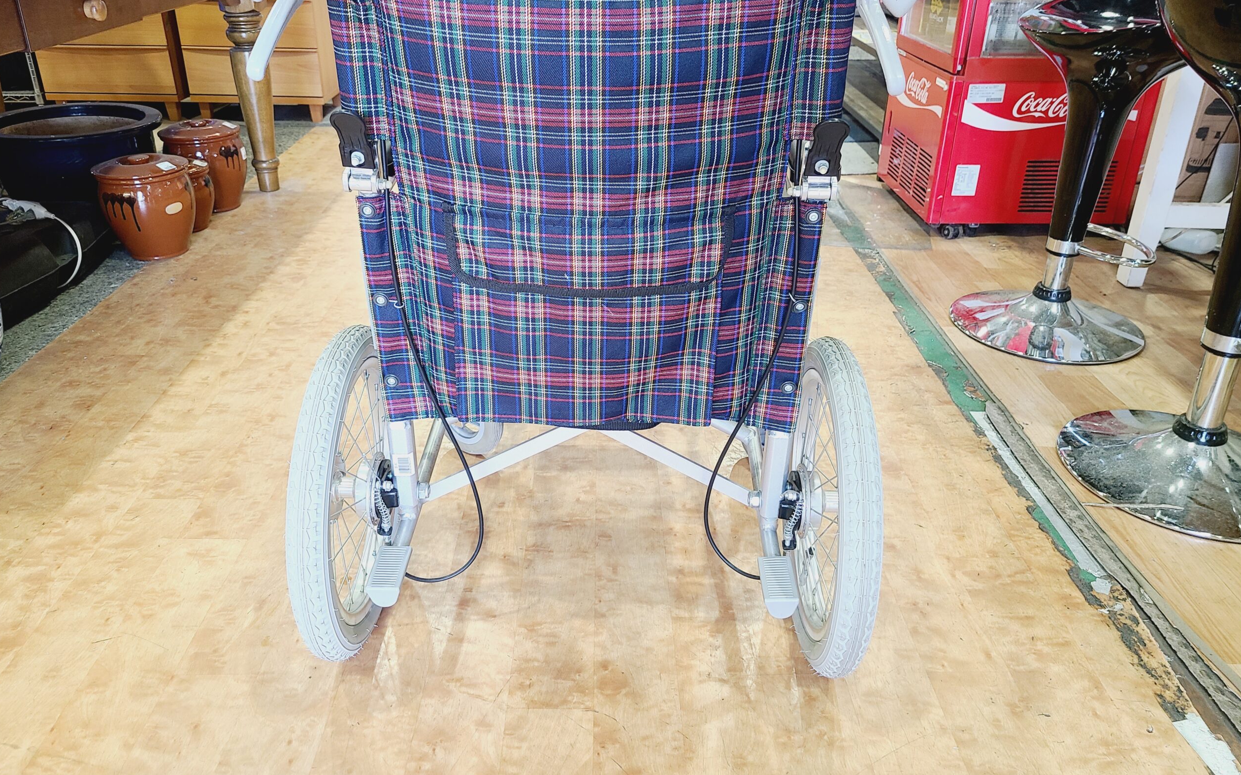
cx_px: 616
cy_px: 353
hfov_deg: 66.5
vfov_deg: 44.5
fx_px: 947
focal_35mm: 28
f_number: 1.8
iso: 160
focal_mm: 5.4
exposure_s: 1/50
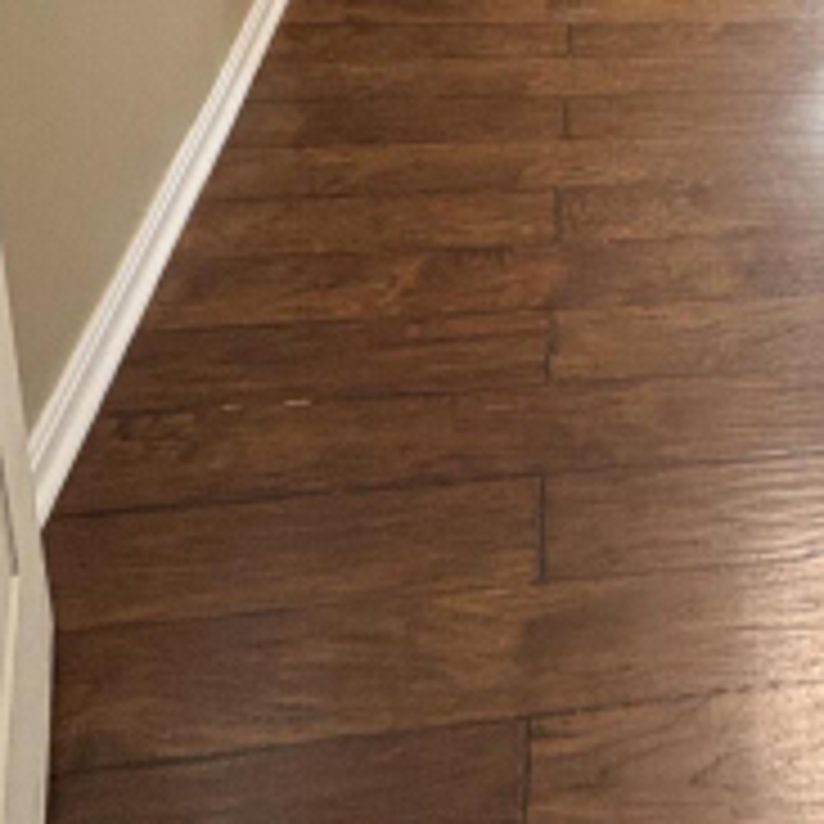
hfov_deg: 34.8
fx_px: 1212
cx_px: 783
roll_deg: -4.7
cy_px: -205
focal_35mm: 45
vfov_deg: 30.7
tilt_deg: -18.7
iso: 400
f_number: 2.2
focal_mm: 2.22
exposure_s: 1/60
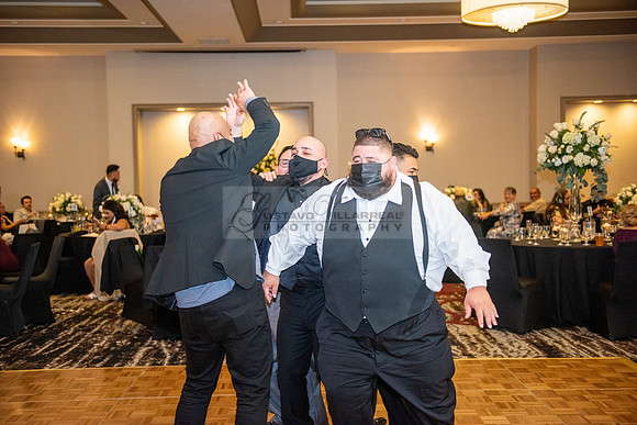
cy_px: 212
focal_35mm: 48
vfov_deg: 28.1
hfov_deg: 41.1
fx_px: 849
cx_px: 318
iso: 1600
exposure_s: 1/250
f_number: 2.8
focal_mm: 48
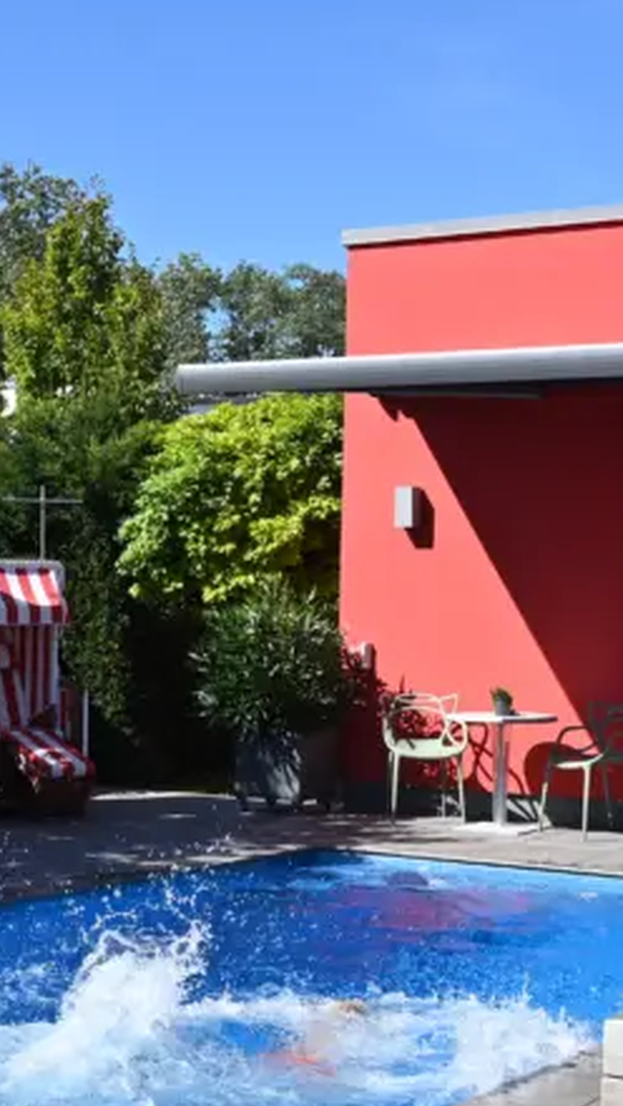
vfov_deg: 28.5
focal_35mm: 74
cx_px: 75
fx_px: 2176
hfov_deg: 16.1
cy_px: 632
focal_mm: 30.5
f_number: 9
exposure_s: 1/320
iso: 160
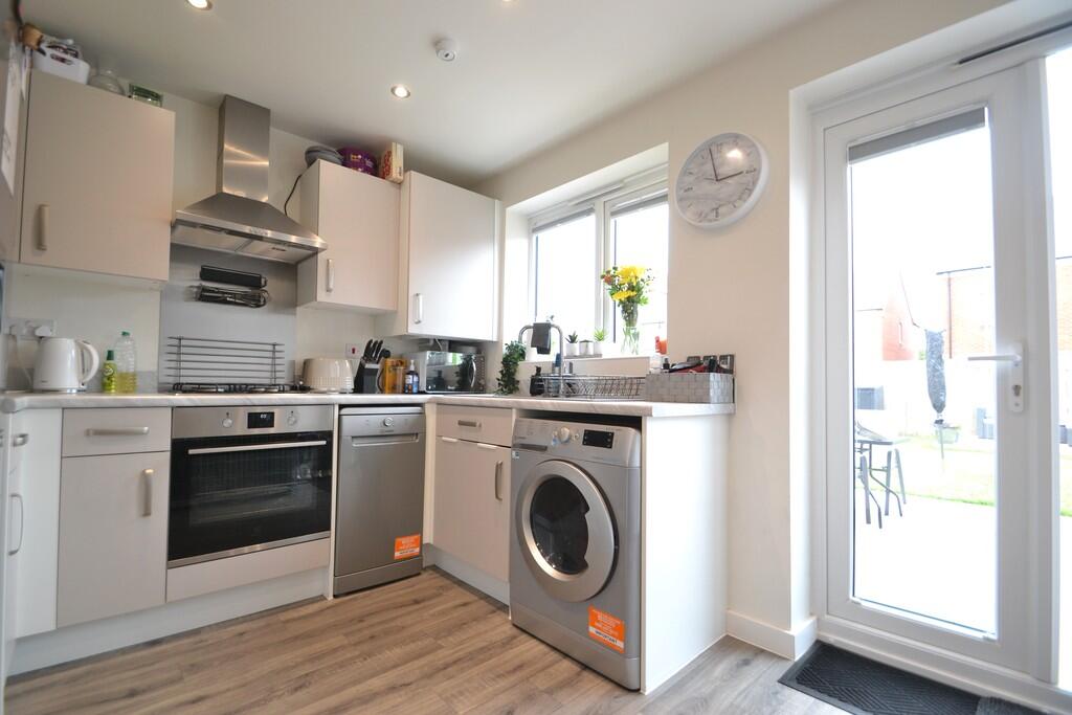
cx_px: 536
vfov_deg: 77.3
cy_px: 358
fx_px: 447
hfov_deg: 100.4
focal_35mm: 15
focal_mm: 10
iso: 400
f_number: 5
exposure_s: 1/100
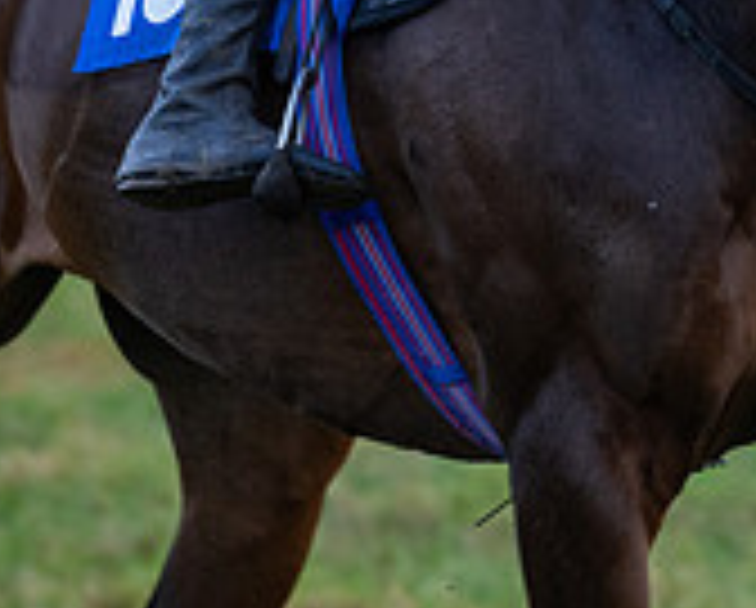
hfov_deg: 2.9
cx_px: 951
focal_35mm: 659
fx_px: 14771
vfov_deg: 2.4
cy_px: -360
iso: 800
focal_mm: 175
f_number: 4
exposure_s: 1/500
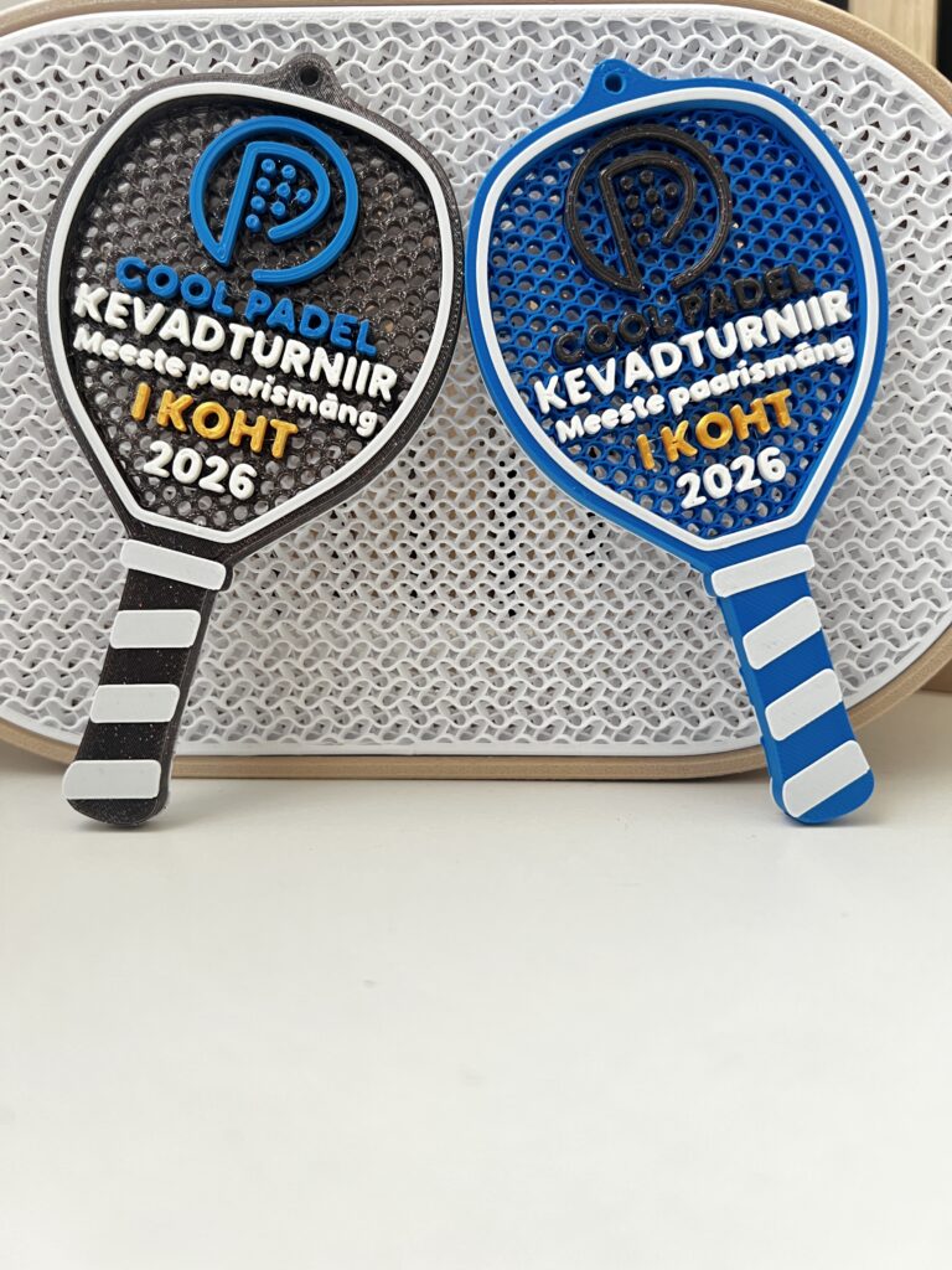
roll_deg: +0.8
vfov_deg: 67.3
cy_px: 635
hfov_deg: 53.1
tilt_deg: -7.8
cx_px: 476
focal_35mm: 26
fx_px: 953
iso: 320
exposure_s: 1/60
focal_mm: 5.7
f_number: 1.5
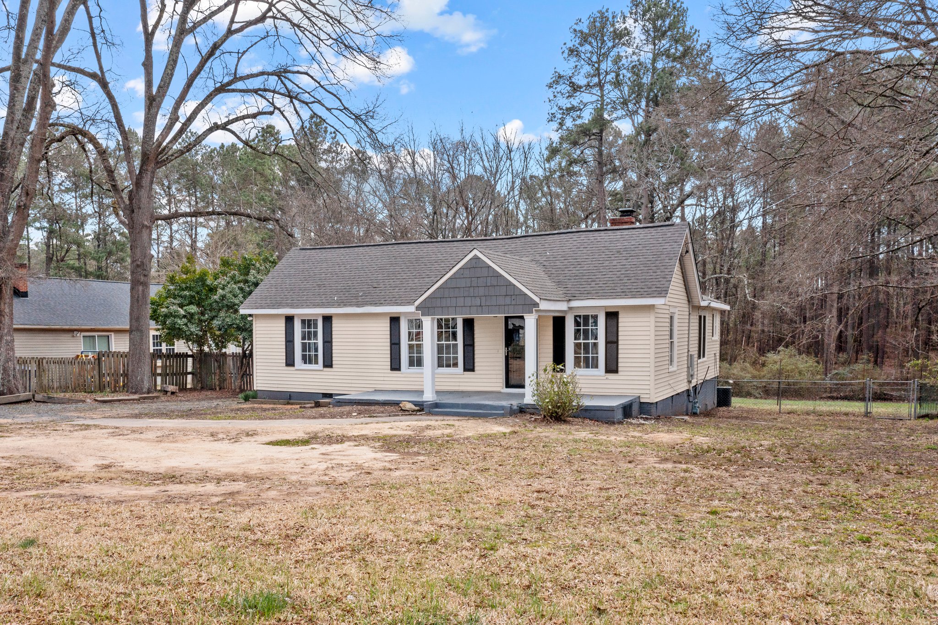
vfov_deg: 46.4
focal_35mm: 28
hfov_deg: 65.5
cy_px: 312
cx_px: 469
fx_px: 729
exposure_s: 1/500
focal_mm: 10.26
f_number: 6.3
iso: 100
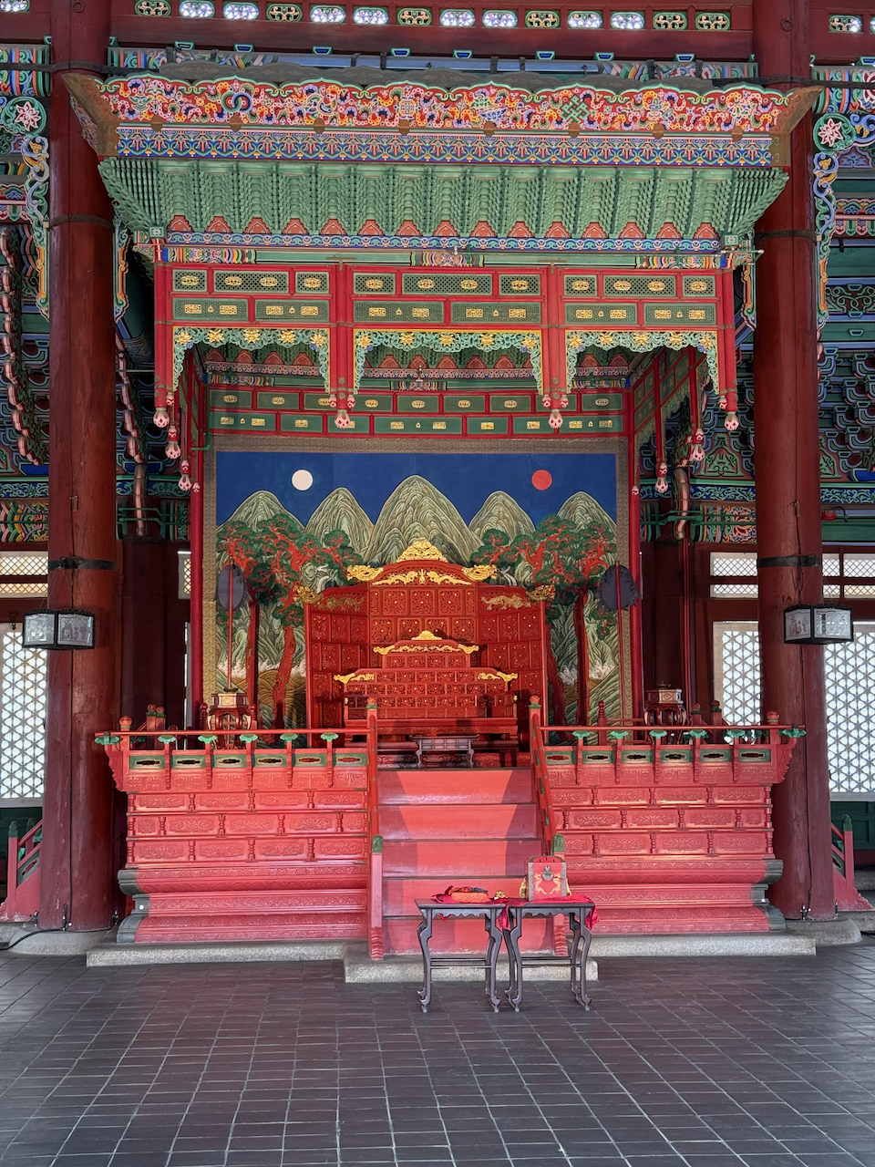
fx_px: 1618
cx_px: 438
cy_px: 584
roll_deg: -0.3
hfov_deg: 30.3
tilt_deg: +5.8
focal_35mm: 48
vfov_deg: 39.7
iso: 160
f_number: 1.78
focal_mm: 6.76
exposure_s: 1/60
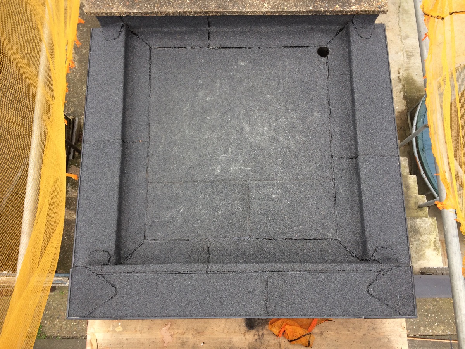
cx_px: 232
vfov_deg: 48.2
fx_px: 390
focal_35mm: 29
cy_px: 174
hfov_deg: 61.7
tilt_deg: -77.9
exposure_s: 1/170
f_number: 2.2
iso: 32
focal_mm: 4.15
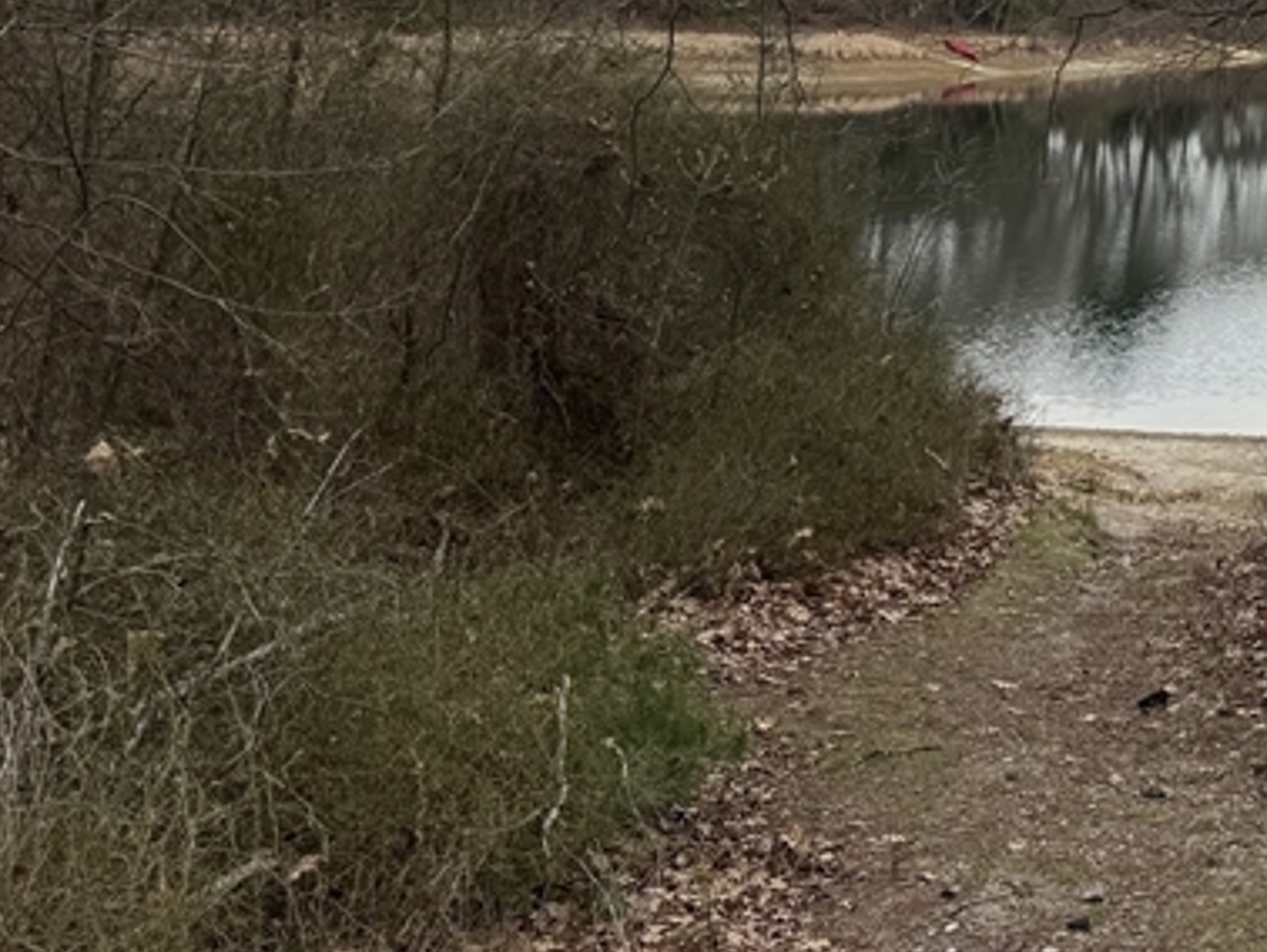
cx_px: 1652
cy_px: -84
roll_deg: -1.0
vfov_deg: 21.5
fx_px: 2381
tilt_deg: +0.7
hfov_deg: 25.6
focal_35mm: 65
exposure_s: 1/4049
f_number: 1.78
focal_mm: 6.76
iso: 80
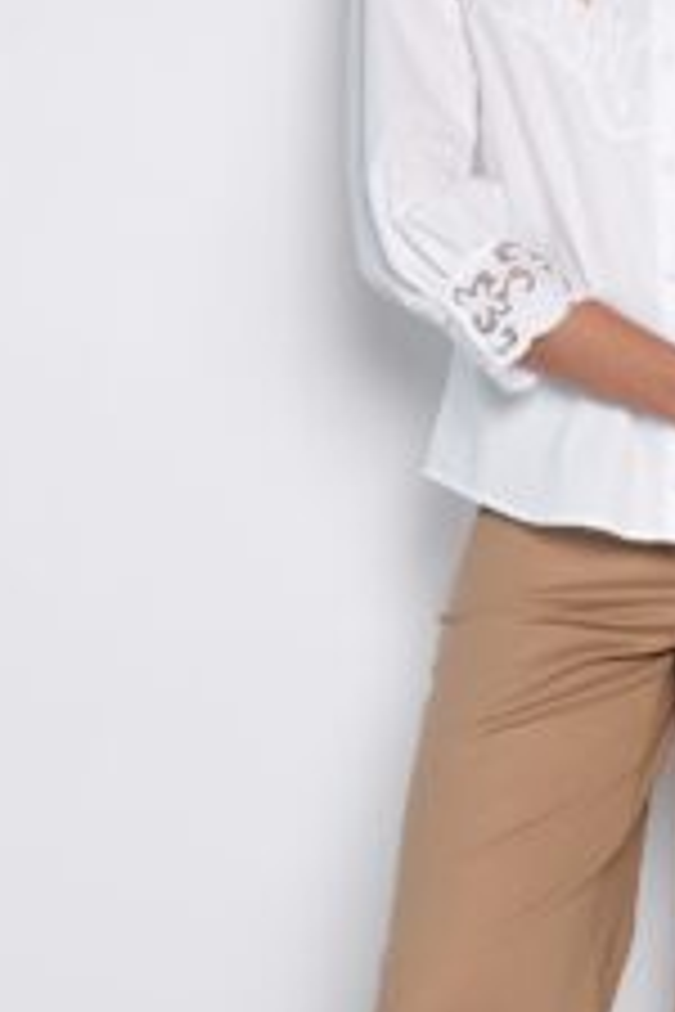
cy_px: 614
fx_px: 3009
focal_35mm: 107
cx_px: 657
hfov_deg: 12.7
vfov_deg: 19.1
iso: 200
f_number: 5
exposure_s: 1/125
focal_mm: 40
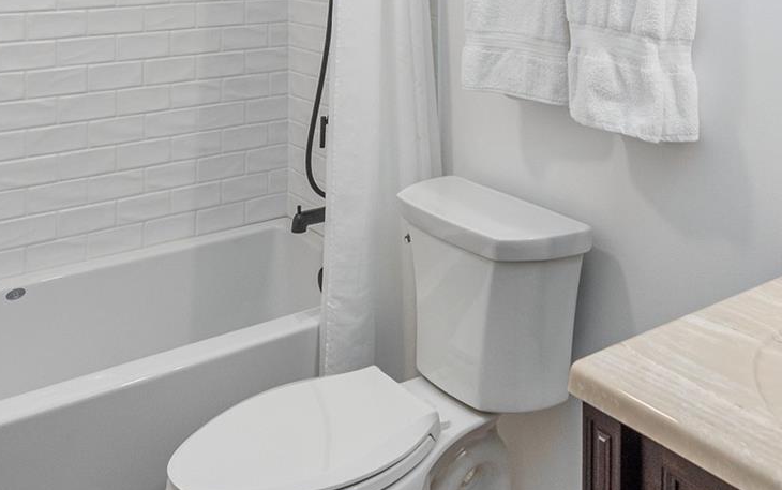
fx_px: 853
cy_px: -70
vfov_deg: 28.6
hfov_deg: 48.7
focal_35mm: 40
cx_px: 499
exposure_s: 1/160
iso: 320
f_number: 7.1
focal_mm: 14
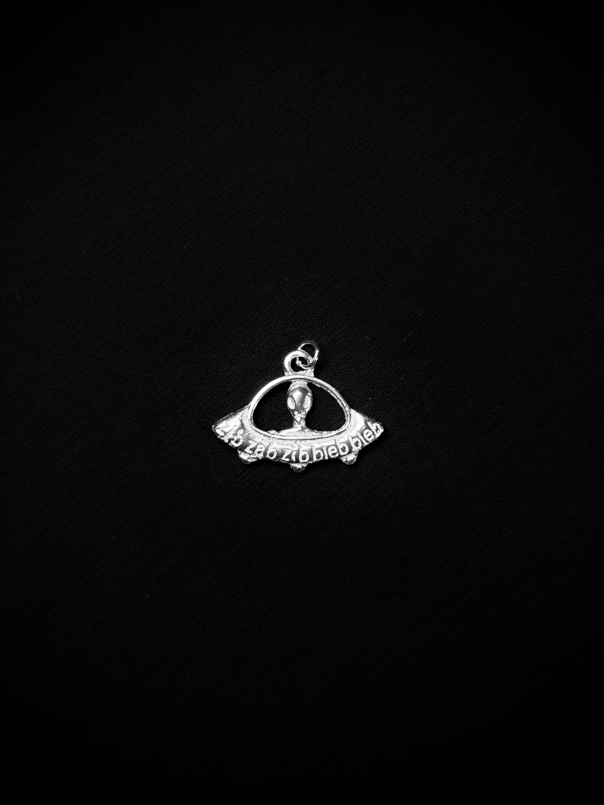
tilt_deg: -84.4
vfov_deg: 39.7
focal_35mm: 48
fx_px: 1117
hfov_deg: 30.3
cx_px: 302
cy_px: 402
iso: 100
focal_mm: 6.76
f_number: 1.78
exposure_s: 1/437
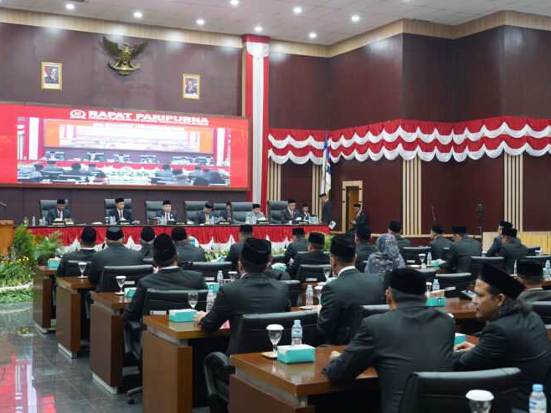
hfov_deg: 41.2
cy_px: 207
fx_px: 732
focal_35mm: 46
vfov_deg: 31.5
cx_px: 270
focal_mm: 42
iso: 3200
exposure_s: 1/100
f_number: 4
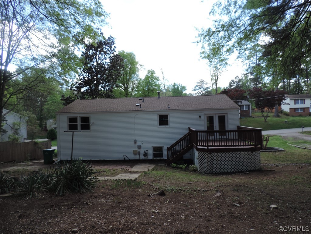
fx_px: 216
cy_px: 117
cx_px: 156
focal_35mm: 24
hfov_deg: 71.6
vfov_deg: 56.8
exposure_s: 1/250
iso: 80
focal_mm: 4.3
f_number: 3
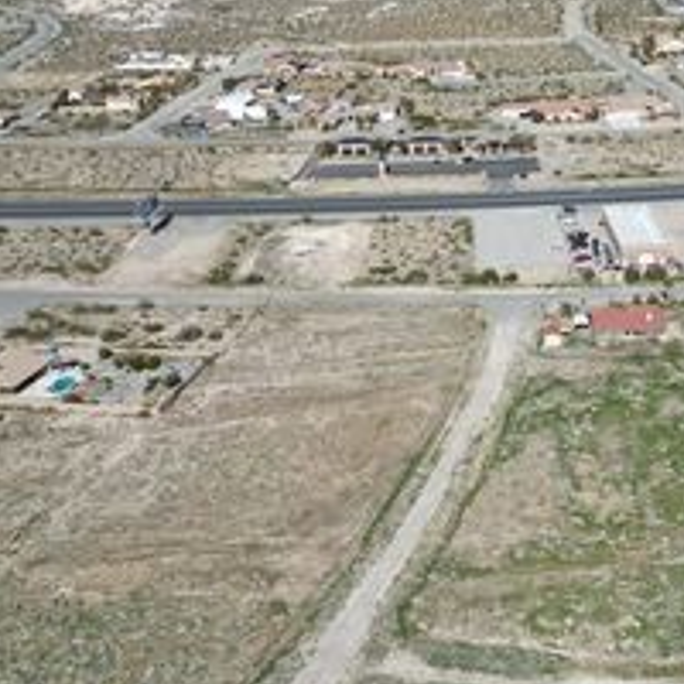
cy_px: 238
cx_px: 571
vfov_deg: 32.0
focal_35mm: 53
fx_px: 1185
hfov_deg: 31.2
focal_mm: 6.72
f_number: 1.7
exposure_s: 1/4000
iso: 100
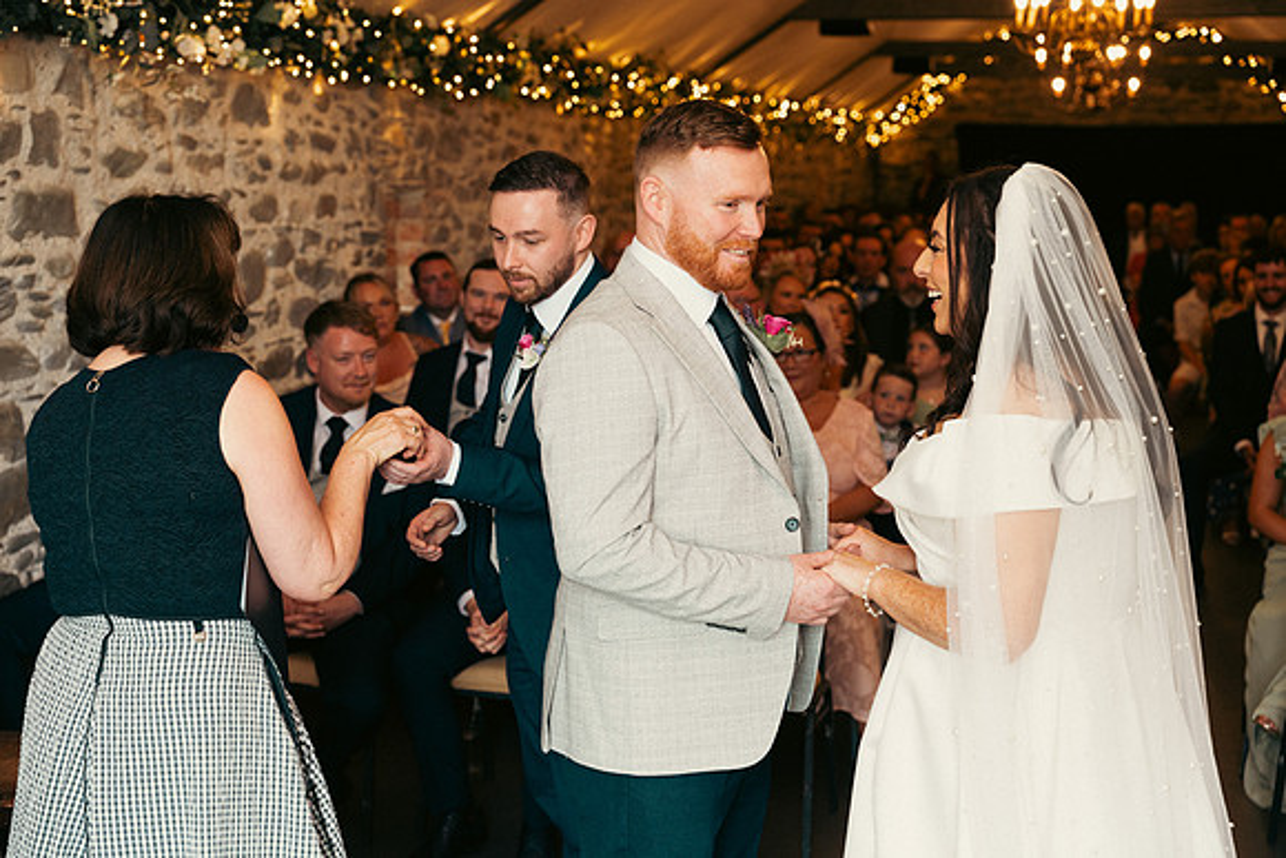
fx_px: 1858
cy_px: 429
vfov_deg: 26.0
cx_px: 643
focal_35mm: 52
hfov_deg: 38.2
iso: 800
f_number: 3.5
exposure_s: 1/160
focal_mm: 52
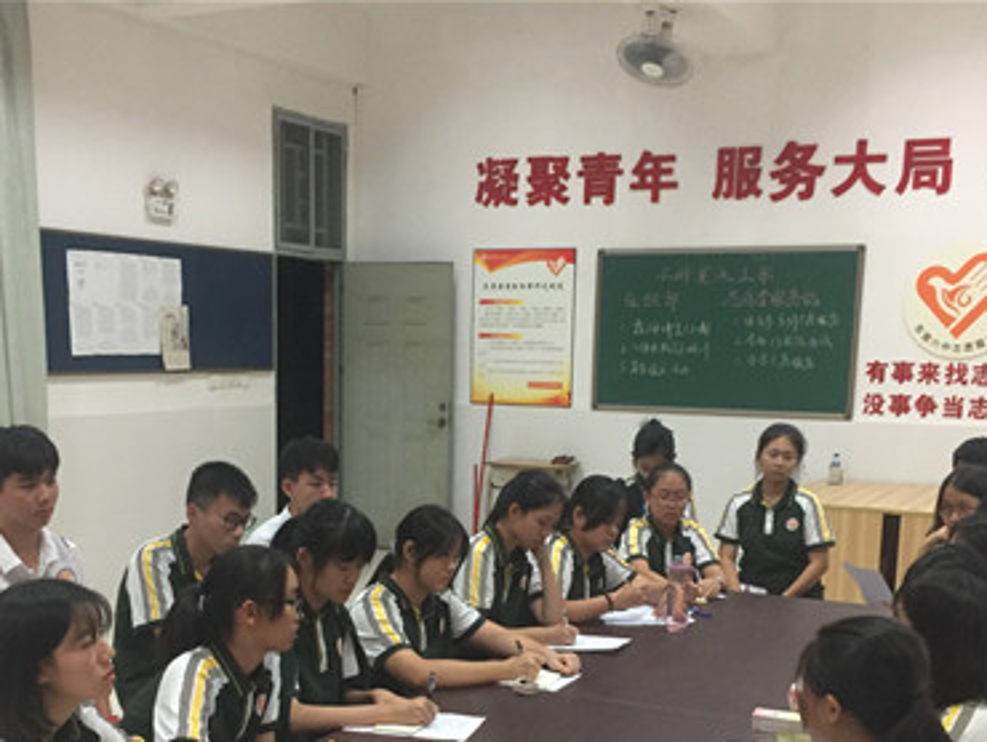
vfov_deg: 30.1
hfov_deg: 40.4
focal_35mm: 47
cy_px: 598
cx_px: 437
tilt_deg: -10.6
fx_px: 1341
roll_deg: -1.9
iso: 200
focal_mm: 4.15
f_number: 2.2
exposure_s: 1/33
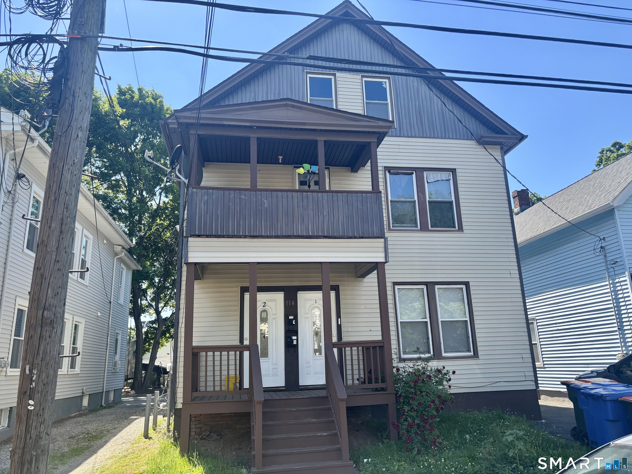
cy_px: 237
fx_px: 475
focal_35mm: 26
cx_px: 316
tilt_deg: +14.6
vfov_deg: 53.1
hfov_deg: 67.3
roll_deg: +1.8
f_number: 1.6
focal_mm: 5.96
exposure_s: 1/903
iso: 50
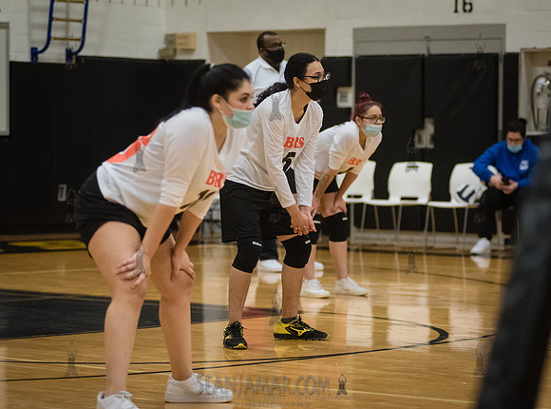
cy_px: 166
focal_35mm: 134
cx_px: 286
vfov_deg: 11.0
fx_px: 2128
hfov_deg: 14.8
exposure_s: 1/400
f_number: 3.2
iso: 5000
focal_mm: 105
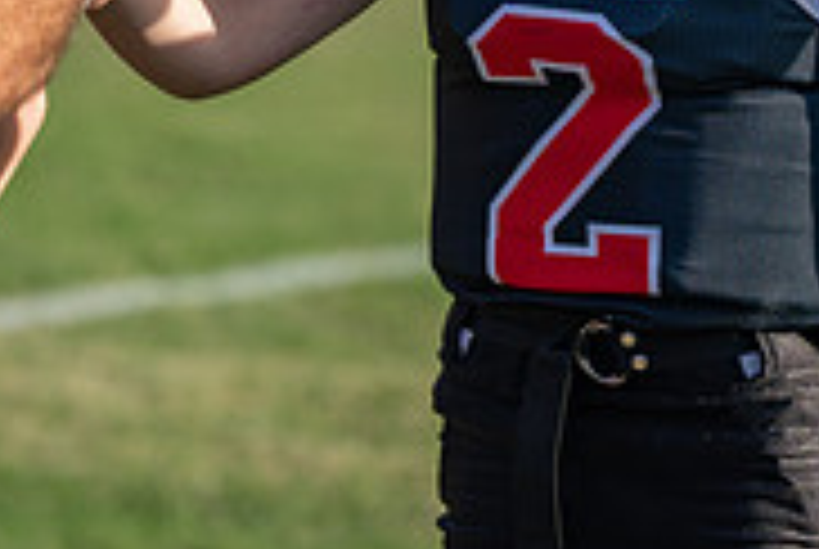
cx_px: 598
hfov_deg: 6.2
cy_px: -115
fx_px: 7542
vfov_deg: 4.2
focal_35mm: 331
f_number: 2.8
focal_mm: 104
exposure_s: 1/800
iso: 100
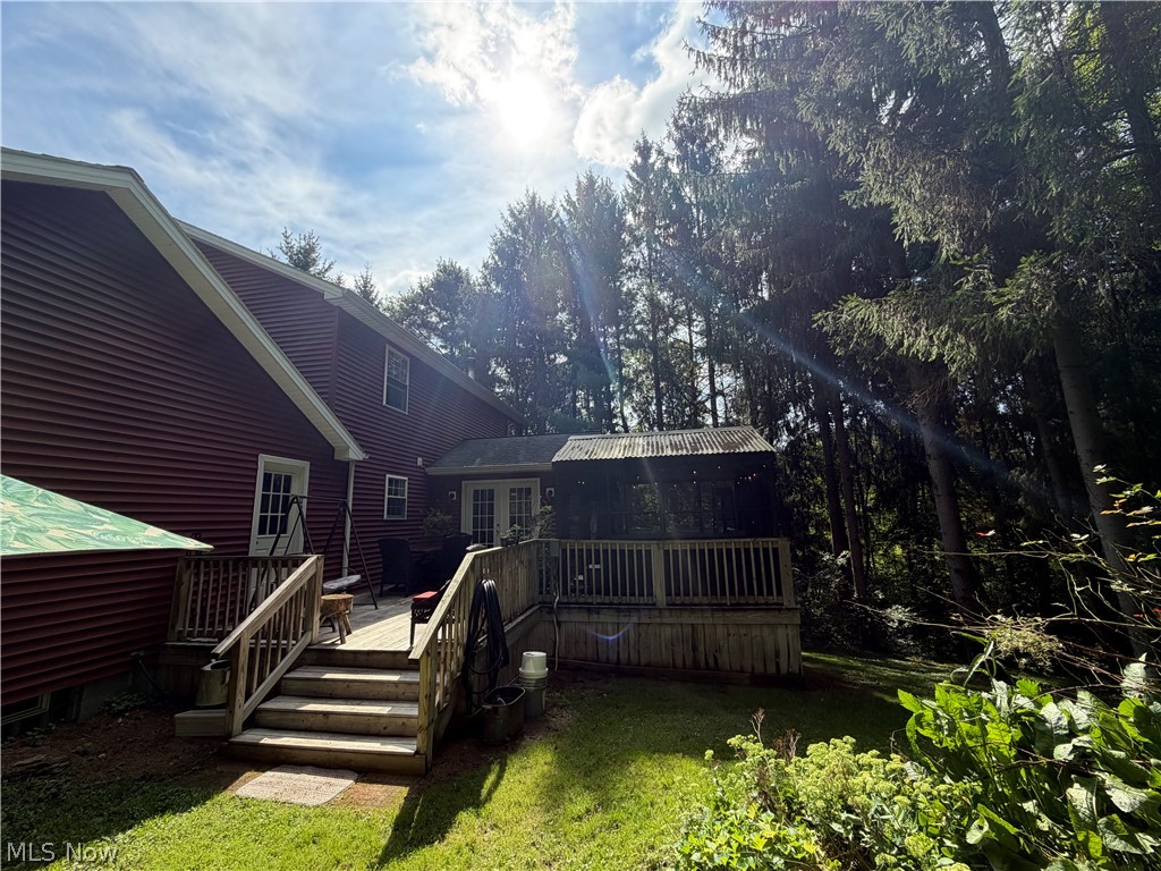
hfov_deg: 102.1
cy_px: 436
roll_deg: +0.5
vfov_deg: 85.7
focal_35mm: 14
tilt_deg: +9.5
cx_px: 580
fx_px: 470
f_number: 2.2
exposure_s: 1/701
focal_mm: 2.22
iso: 40
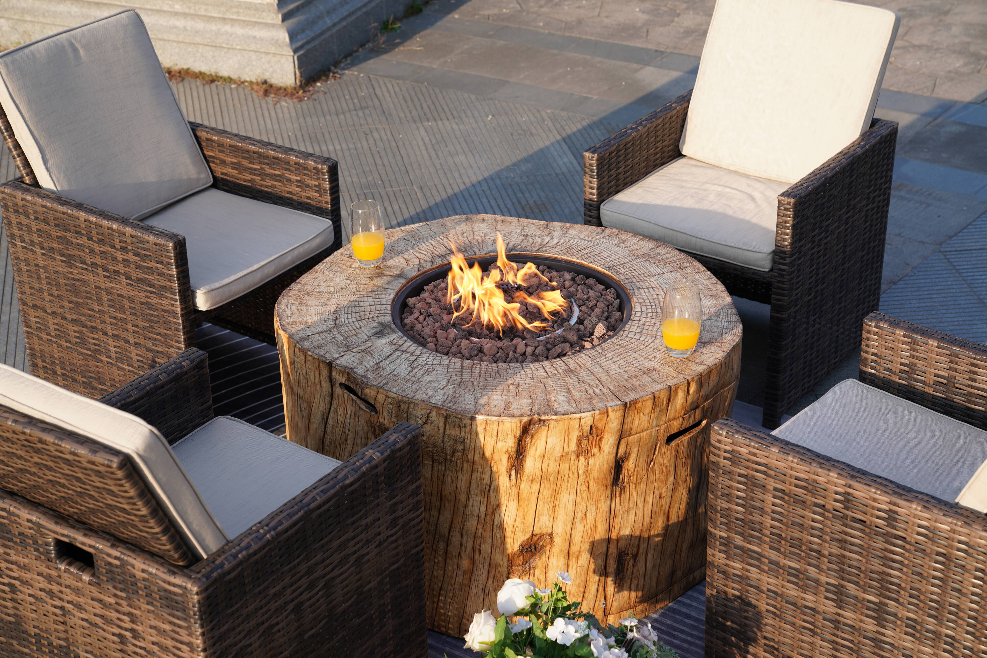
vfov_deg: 21.2
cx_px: 494
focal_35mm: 64
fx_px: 1755
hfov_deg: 31.4
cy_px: 329
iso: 100
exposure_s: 1/160
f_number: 5.6
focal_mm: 64
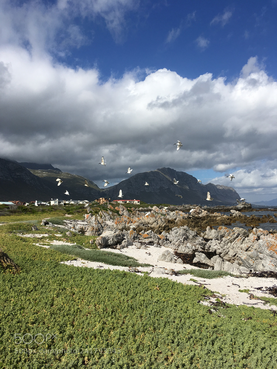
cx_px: 138
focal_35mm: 29
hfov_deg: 48.2
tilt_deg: +2.8
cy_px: 184
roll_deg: -0.7
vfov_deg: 61.7
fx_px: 309
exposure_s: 1/3344
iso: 25
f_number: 2.2
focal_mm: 4.15
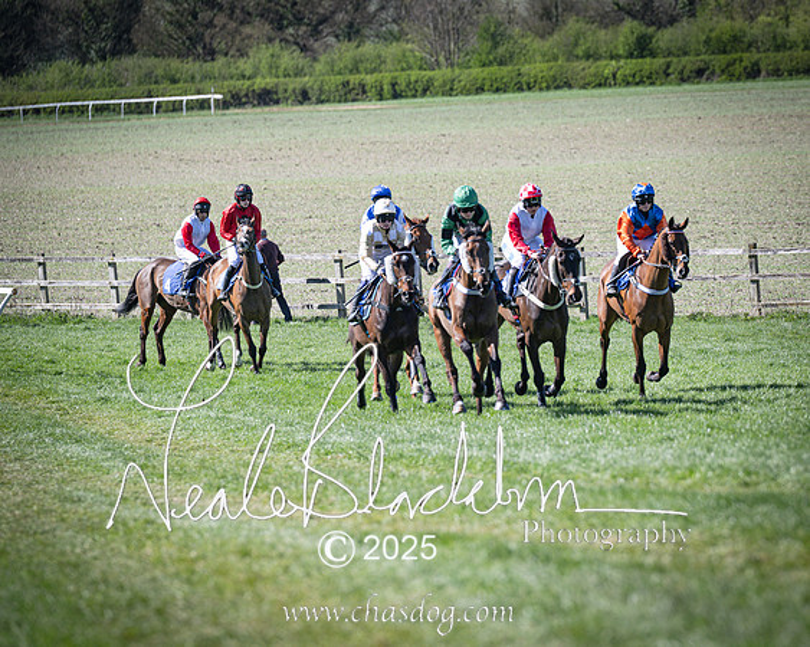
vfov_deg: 5.8
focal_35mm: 266
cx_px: 537
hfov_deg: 7.3
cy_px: 288
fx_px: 6372
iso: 220
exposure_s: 1/2000
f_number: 4
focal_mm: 195
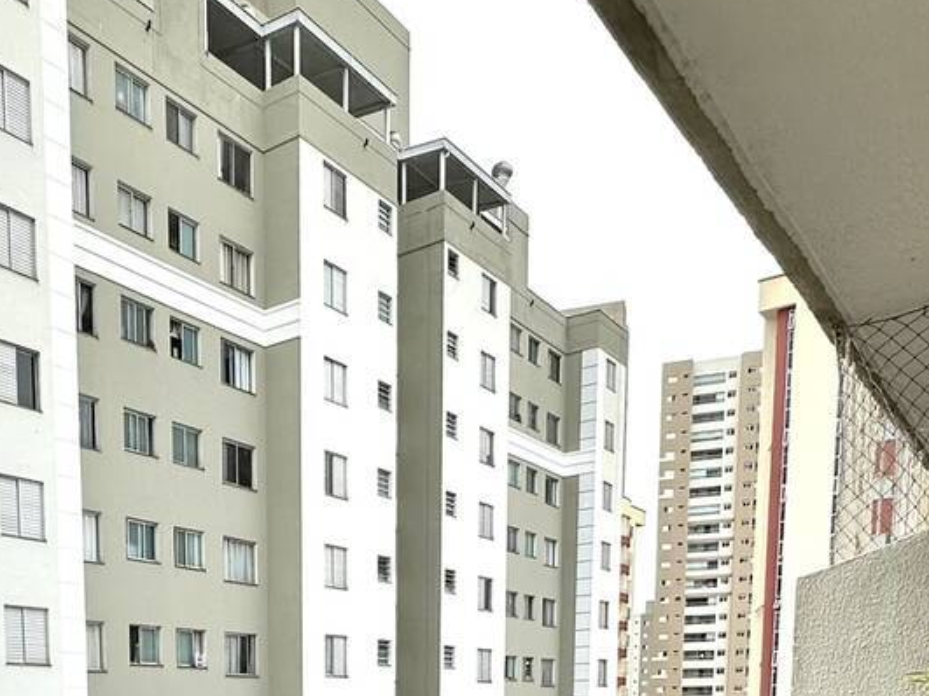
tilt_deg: -5.3
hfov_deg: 47.3
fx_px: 1020
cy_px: 836
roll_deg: +0.8
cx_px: 240
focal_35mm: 38
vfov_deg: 31.5
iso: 40
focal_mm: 2.22
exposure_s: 1/550
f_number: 2.2
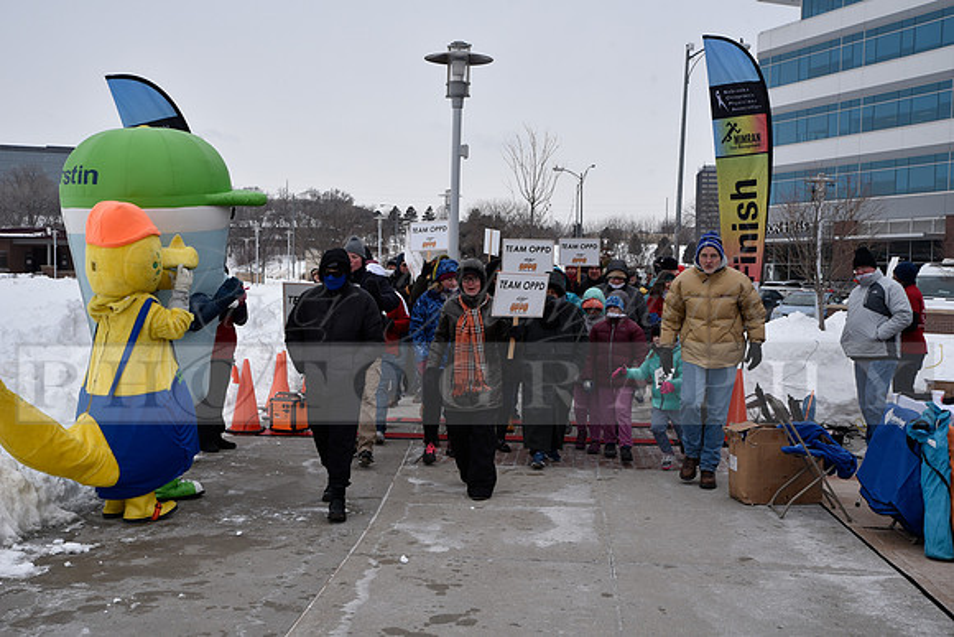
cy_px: 318
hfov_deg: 46.4
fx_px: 1113
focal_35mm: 42
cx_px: 477
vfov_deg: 31.9
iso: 400
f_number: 10
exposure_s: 1/400
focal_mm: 42
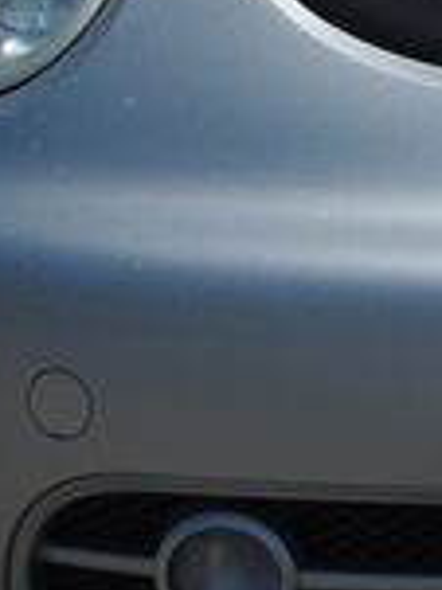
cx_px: 829
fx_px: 3205
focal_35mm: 188
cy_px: -68
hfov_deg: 7.6
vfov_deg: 10.4
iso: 100
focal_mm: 30.63
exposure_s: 1/350
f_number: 8
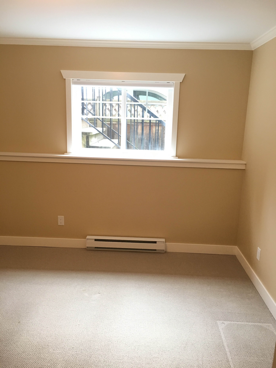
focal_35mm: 29
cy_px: 184
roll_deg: -1.8
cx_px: 138
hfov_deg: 48.2
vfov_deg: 61.7
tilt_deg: -12.6
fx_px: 308
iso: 125
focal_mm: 4.15
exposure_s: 1/30
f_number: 2.2
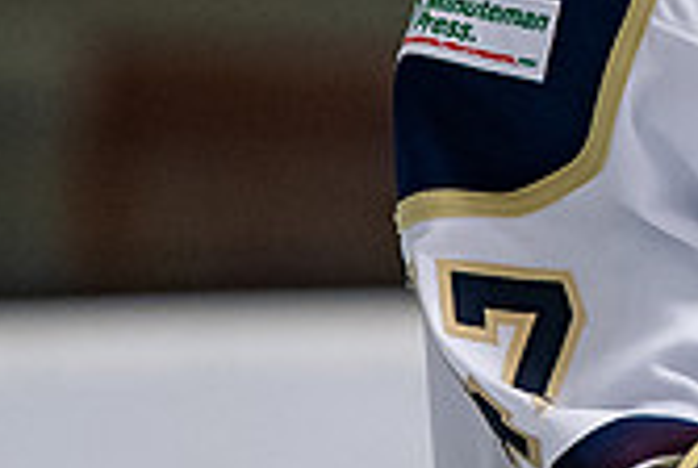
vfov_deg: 0.9
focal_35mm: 1470
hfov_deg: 1.4
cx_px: 1098
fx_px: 28552
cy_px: -320
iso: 2000
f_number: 3.2
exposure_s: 1/800
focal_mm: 200
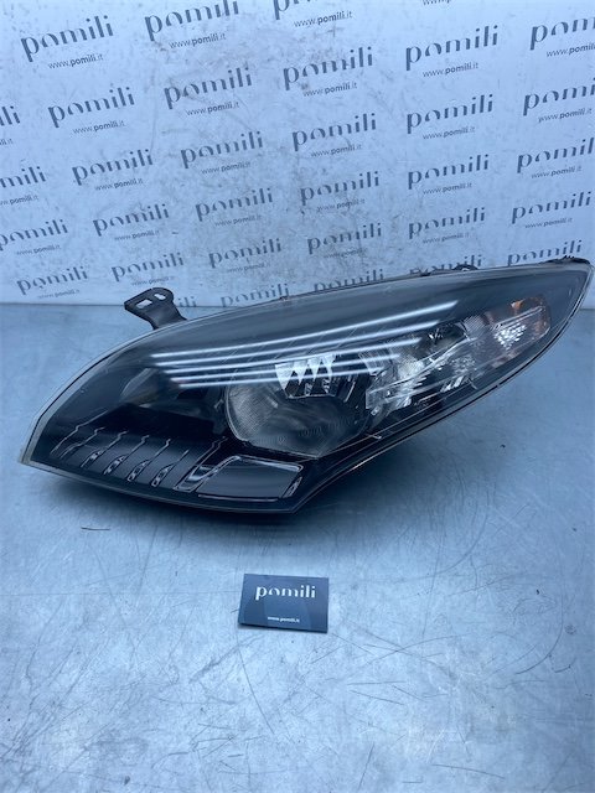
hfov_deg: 53.1
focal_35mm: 26
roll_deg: -3.0
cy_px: 396
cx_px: 298
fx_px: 596
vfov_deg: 67.3
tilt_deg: -43.0
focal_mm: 4.25
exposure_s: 1/912
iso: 32
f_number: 1.8
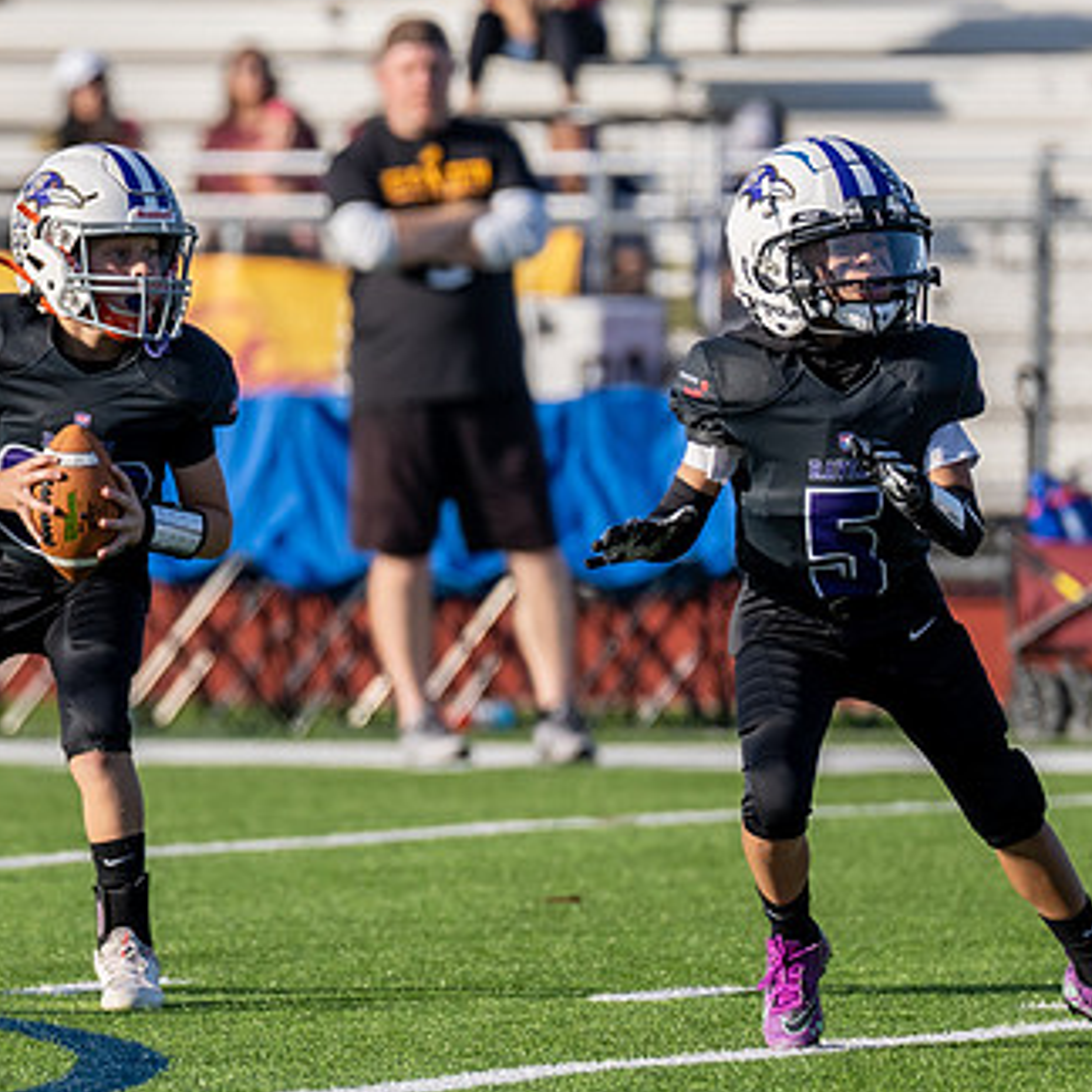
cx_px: 26
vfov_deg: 2.8
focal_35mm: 615
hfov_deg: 2.8
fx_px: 21950
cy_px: 612
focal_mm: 200
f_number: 2.8
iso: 100
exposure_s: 1/1600
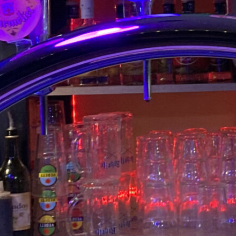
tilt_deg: +0.1
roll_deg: +0.5
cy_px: 61
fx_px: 1111
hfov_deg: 11.6
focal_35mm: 144
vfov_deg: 12.1
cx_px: 359
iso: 500
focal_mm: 3.99
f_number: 1.8
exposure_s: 1/25
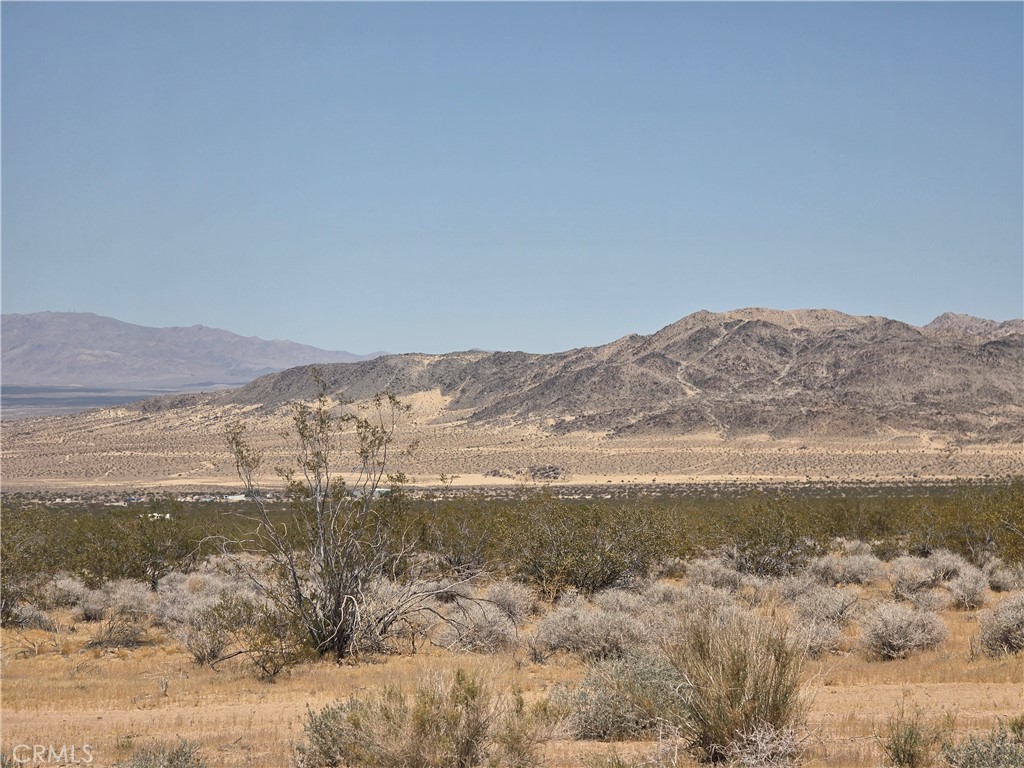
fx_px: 3402
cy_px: 384
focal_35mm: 115
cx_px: 512
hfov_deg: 17.1
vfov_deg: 12.9
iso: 64
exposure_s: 1/2812
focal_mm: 18.6
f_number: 3.4
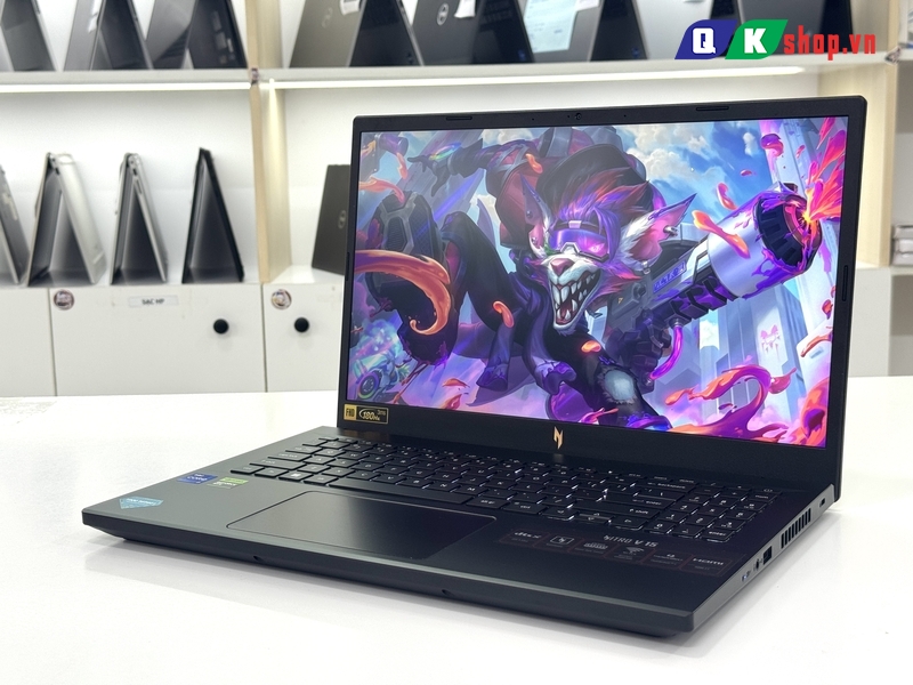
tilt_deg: -9.0
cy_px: 342
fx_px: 1266
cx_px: 456
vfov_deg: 30.3
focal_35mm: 48
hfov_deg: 39.7
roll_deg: +2.2
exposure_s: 1/121
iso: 80
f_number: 1.78
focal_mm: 6.76
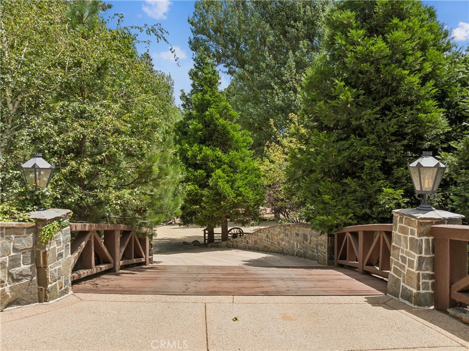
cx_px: 234
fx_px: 325
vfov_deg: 56.7
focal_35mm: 24
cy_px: 176
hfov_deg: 71.6
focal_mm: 12.3
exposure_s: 1/100
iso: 120
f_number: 2.8
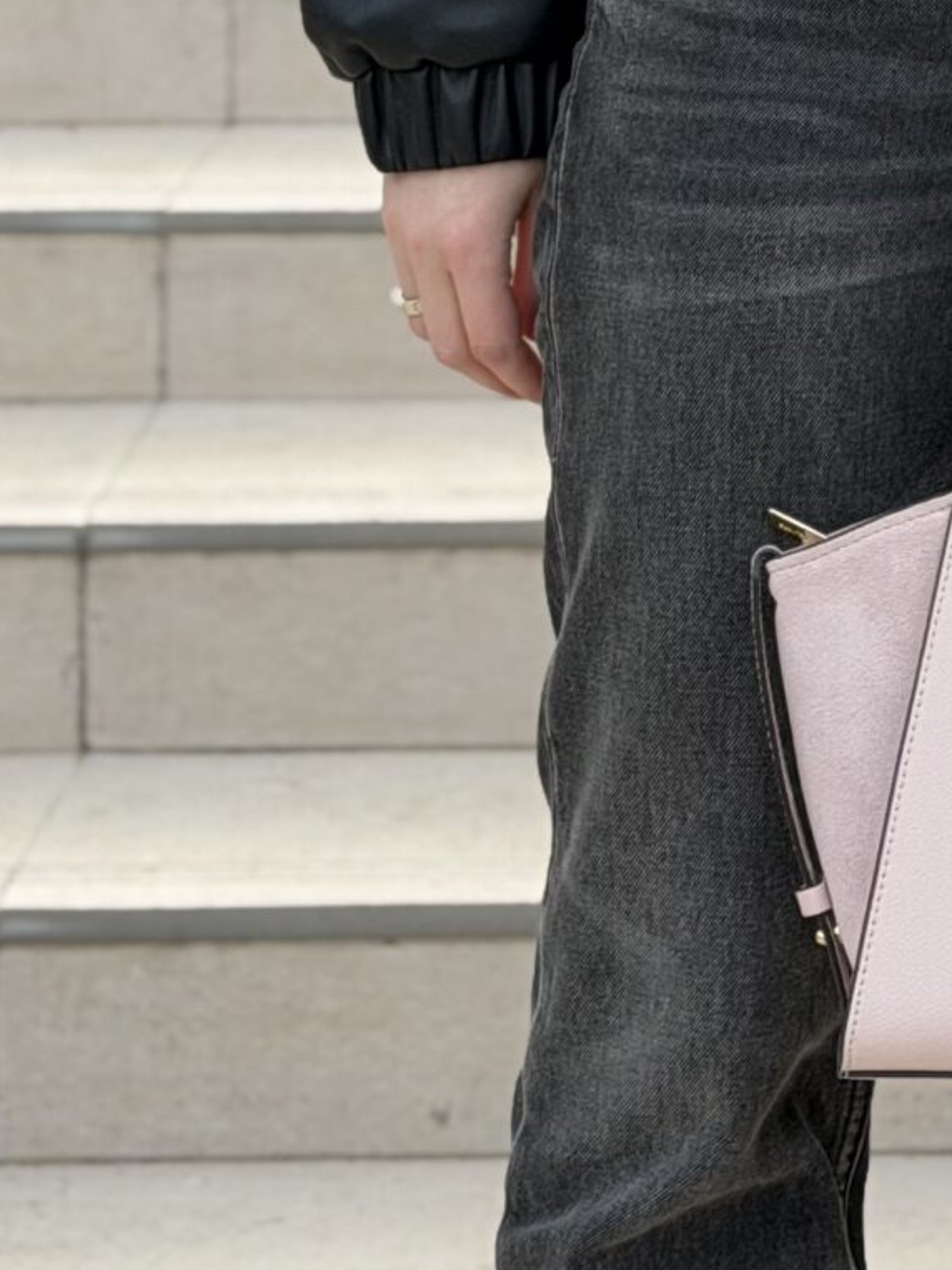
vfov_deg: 11.9
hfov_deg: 9.1
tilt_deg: -0.8
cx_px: 1152
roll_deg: -0.1
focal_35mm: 161
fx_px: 5905
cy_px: -371
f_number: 1.78
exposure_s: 1/466
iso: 80
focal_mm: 6.76
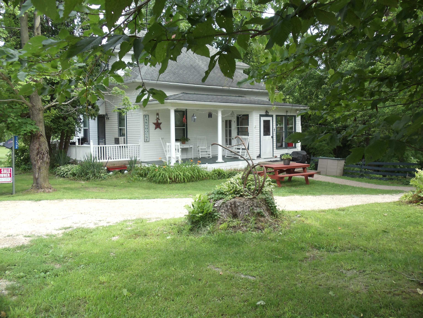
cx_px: 212
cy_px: 159
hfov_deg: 42.9
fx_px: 538
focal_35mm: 44
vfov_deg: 32.9
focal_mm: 6
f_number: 3.5
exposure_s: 1/160
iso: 100
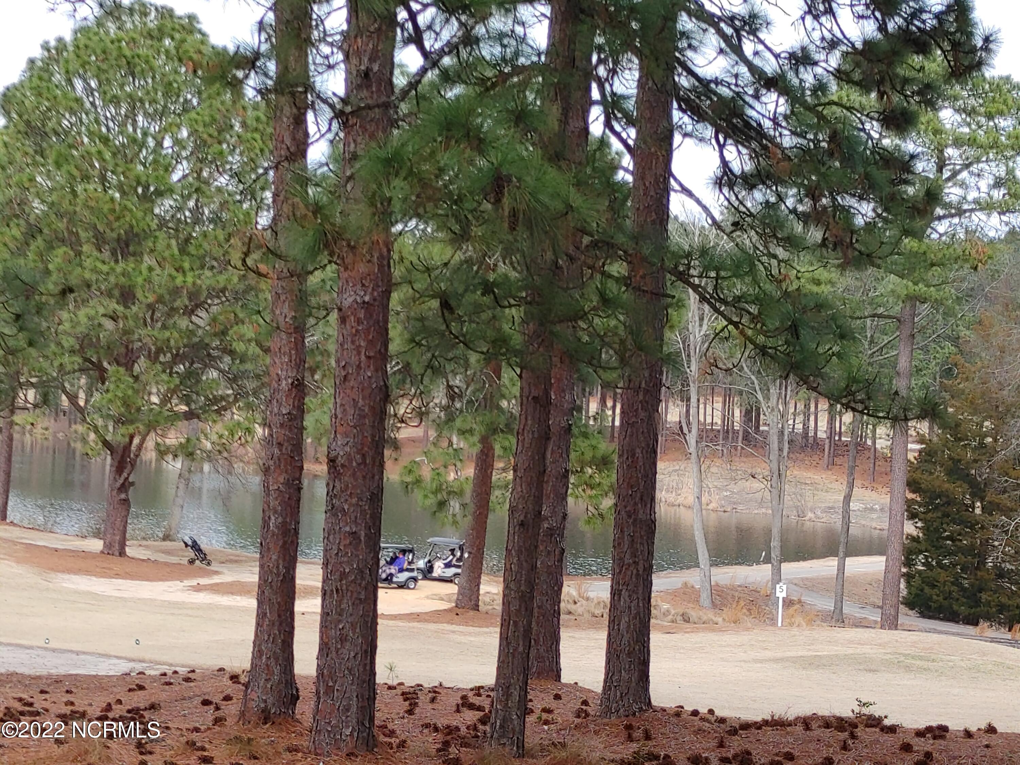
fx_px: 2593
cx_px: 510
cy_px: 382
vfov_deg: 16.8
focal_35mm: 88
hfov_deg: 22.3
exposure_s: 1/495
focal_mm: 5.58
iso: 50
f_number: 1.8
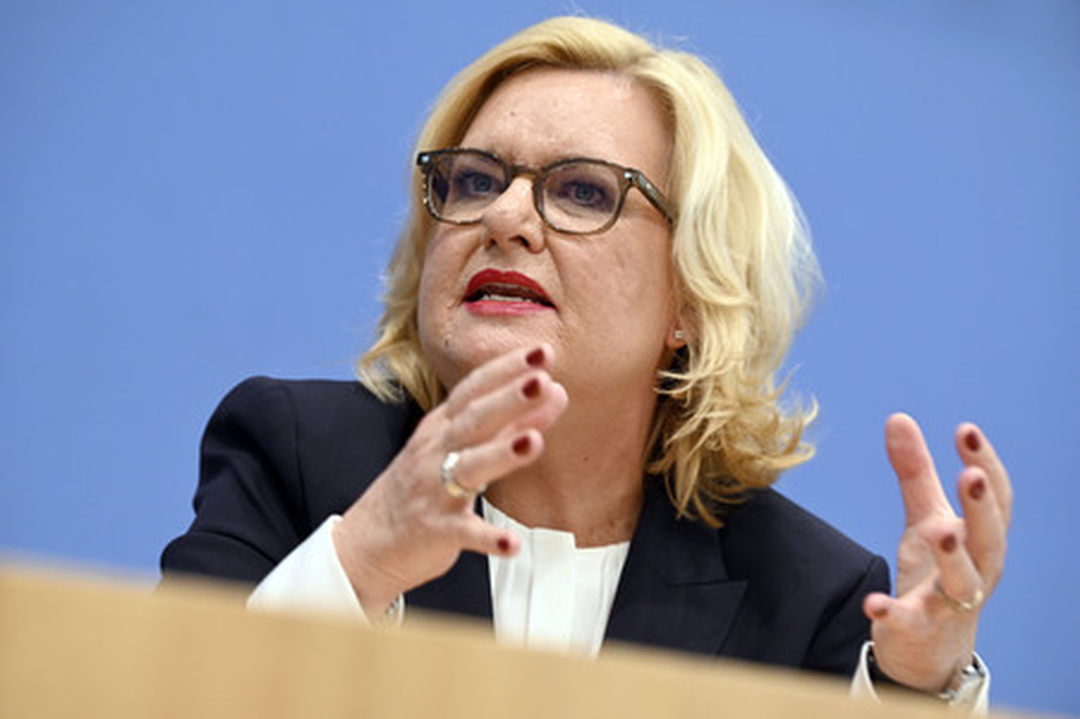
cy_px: 360
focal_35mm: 165
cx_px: 540
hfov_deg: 12.5
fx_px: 4946
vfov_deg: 8.3
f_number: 4.5
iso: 2000
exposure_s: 1/400
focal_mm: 165
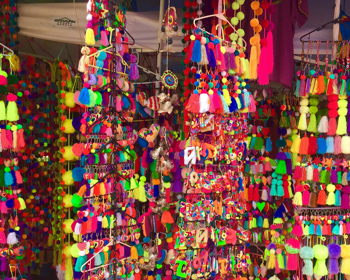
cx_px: 212
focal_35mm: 40
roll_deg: -0.7
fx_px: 414
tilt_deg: -6.3
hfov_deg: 45.5
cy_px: 168
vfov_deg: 37.2
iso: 32
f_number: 2.2
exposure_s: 1/416
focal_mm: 4.15
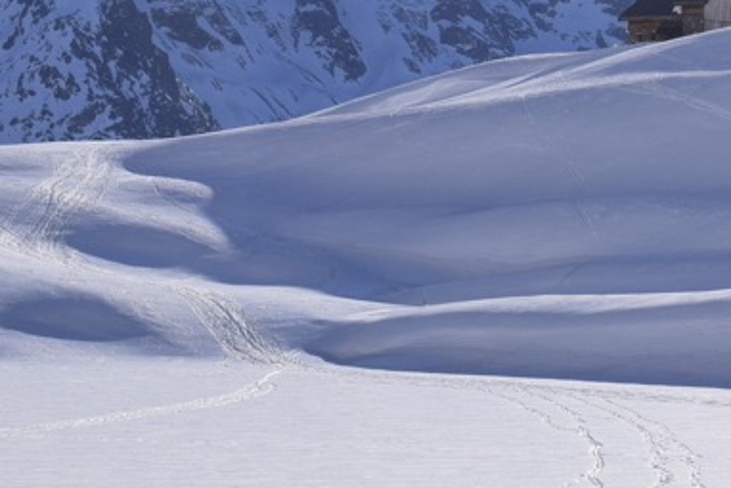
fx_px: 4496
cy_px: -116
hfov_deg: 9.3
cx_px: 436
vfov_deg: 6.2
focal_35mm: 221
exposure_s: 1/500
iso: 220
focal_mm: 55
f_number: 11
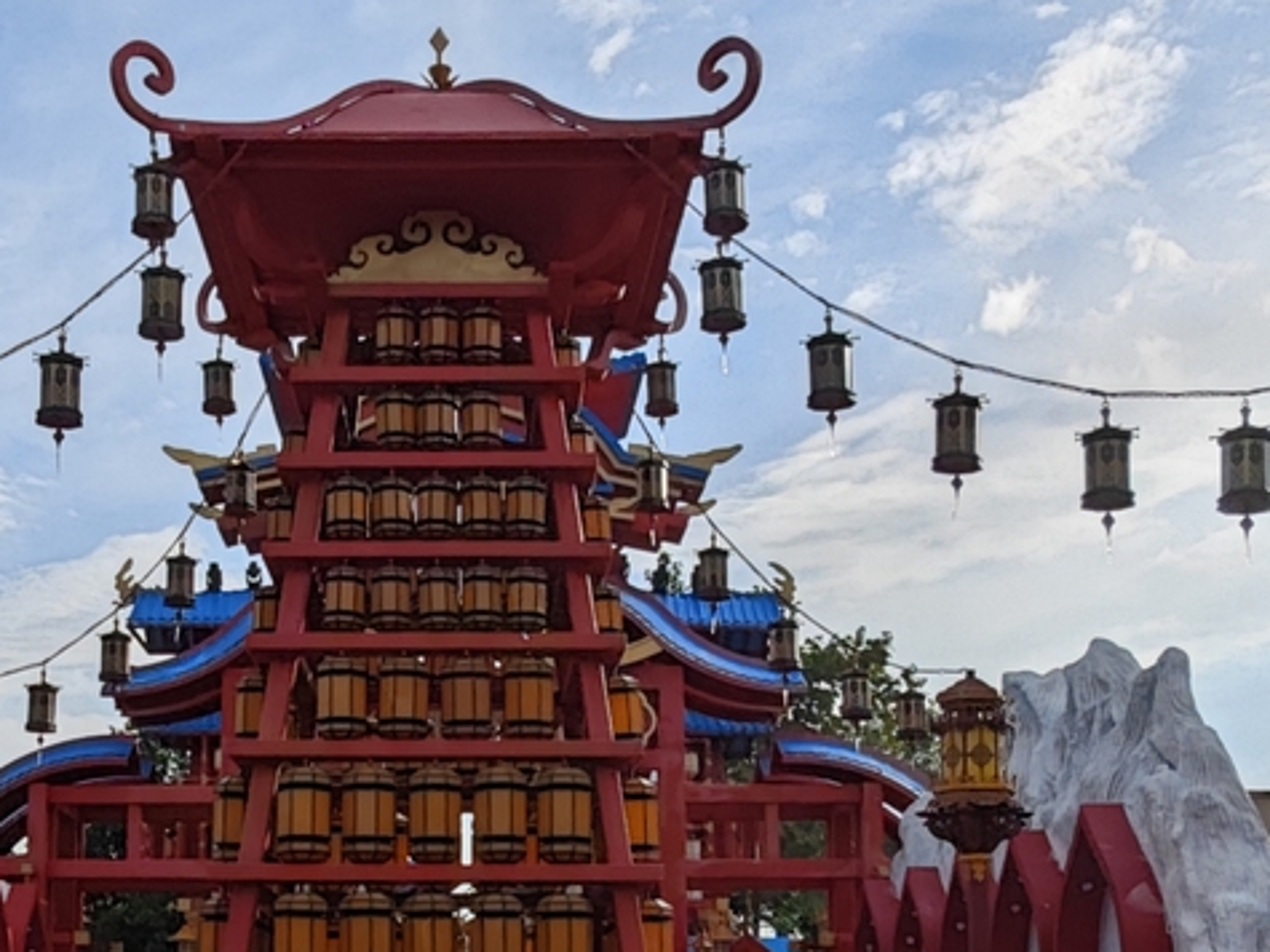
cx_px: 430
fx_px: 1761
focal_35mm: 48
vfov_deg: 29.5
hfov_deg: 39.2
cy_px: 784
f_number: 1.8
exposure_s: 1/1236
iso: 50
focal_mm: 2.03
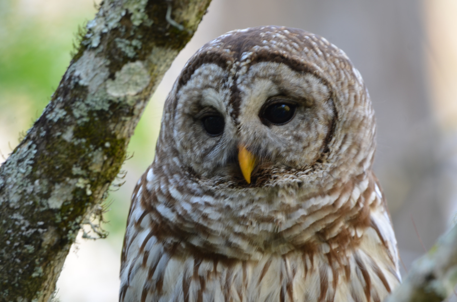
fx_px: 11400
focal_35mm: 900
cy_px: 151
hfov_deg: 2.3
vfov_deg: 1.5
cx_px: 228
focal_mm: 600
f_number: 6.3
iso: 250
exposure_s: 1/25
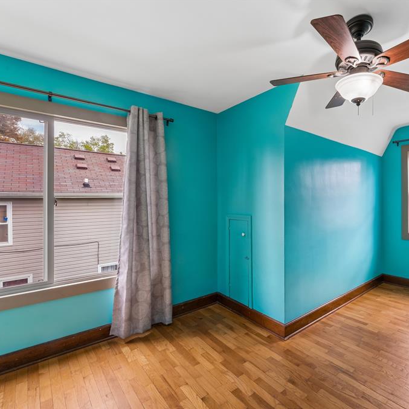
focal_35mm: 18
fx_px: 241
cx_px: 275
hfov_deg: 77.9
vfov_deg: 80.7
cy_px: 204
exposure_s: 1/10
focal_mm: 14
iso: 400
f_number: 13
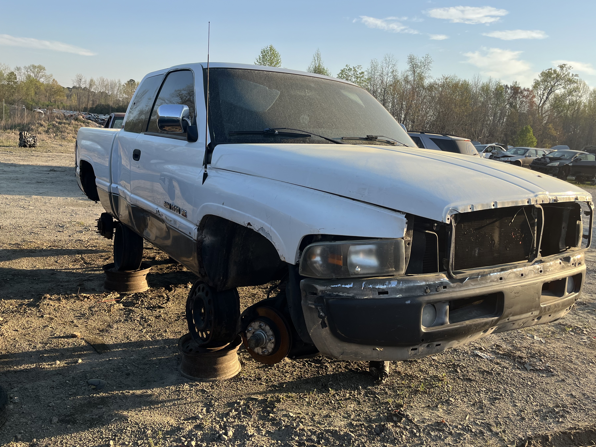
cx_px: 318
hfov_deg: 61.6
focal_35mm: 29
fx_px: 499
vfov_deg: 48.2
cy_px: 201
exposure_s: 1/1458
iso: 50
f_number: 1.6
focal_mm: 5.1
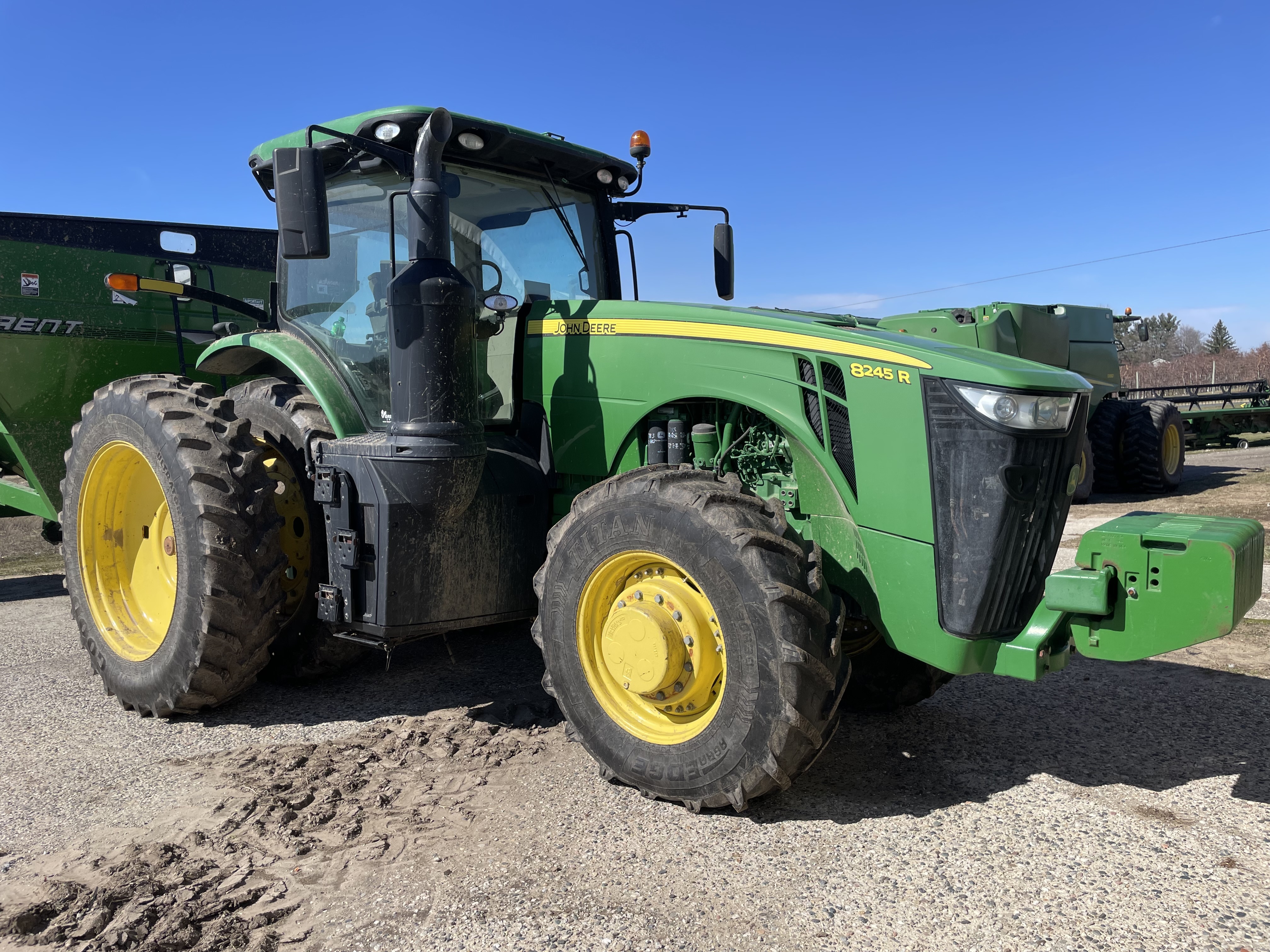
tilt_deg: -3.7
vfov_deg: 53.1
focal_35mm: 26
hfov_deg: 67.3
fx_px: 954
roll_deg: +2.3
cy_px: 476
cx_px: 635
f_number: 1.6
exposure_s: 1/3509
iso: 32
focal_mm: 4.2
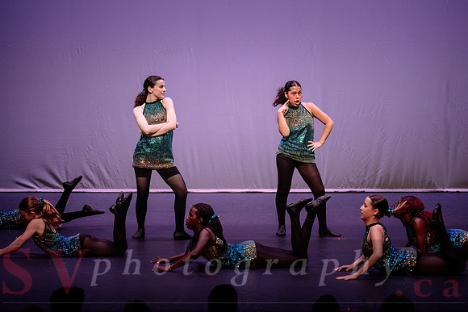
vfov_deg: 9.7
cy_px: 156
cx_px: 234
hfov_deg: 14.5
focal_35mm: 141
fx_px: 1833
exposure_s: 1/400
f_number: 3.5
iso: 1250
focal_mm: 135
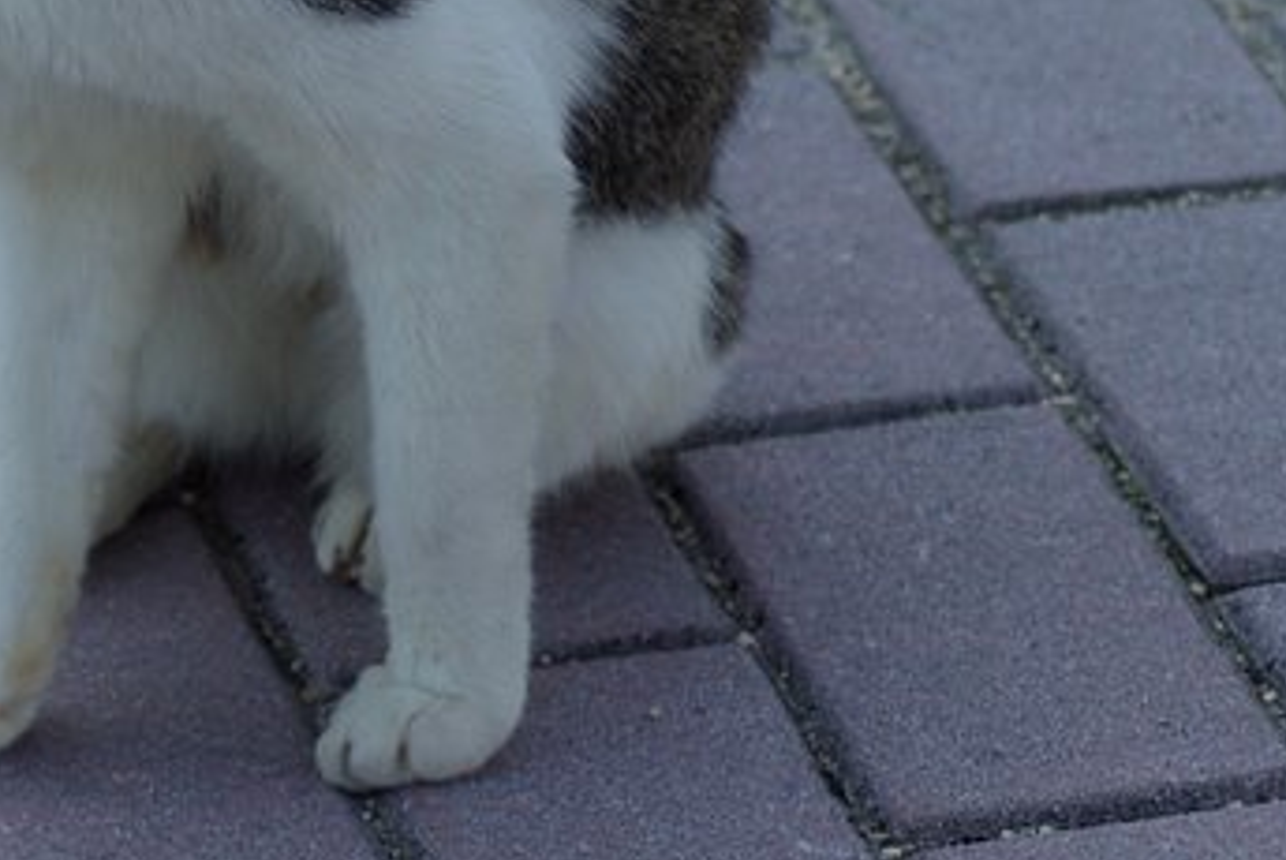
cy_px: 9
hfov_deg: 6.2
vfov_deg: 4.1
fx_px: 11958
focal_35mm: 334
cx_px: 411
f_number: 4.5
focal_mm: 75
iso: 100
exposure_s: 1/250
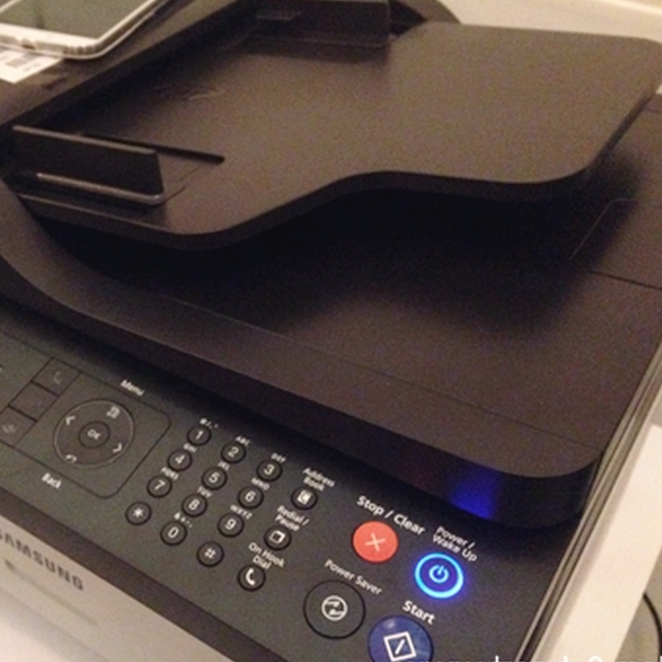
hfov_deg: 38.6
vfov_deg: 39.2
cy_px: 333
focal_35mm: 43
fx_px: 930
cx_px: 207
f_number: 2.4
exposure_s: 1/15
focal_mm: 4.12
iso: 800
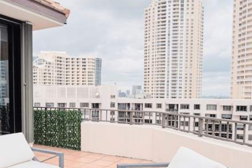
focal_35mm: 36
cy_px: 118
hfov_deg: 52.8
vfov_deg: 36.3
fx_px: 252
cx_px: 101
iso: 1250
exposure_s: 1/250
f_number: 5.6
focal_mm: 13
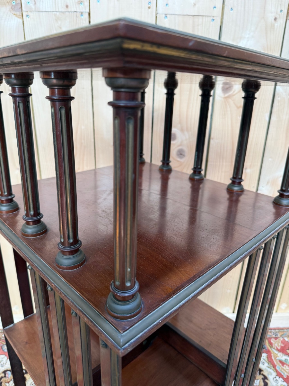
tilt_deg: -21.0
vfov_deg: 71.6
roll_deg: -1.2
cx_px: 144
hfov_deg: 56.8
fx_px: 267
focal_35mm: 24
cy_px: 193
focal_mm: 6.76
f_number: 1.78
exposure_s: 1/100
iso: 160
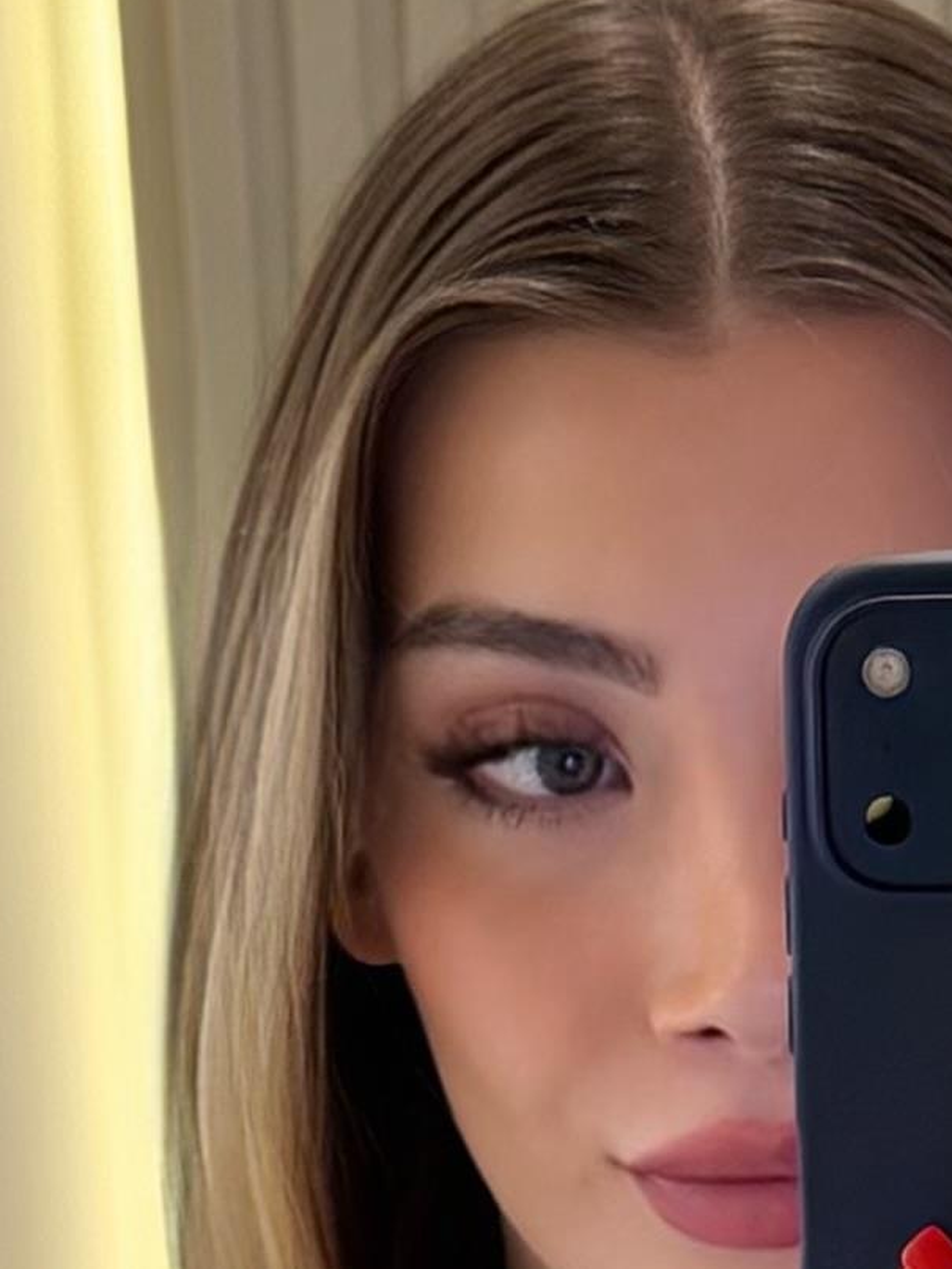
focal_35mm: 170
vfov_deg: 11.1
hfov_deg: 8.7
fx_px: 6230
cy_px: 2009
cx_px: 891
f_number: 1.78
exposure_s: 1/50
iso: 200
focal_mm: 6.76
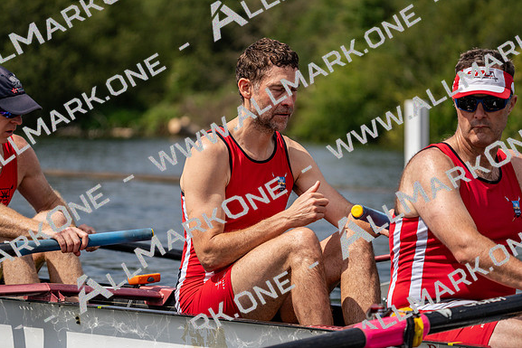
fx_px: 2915
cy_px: 174
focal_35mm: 201
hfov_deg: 10.2
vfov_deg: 6.8
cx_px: 261
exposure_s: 1/1600
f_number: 5.6
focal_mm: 200
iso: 160
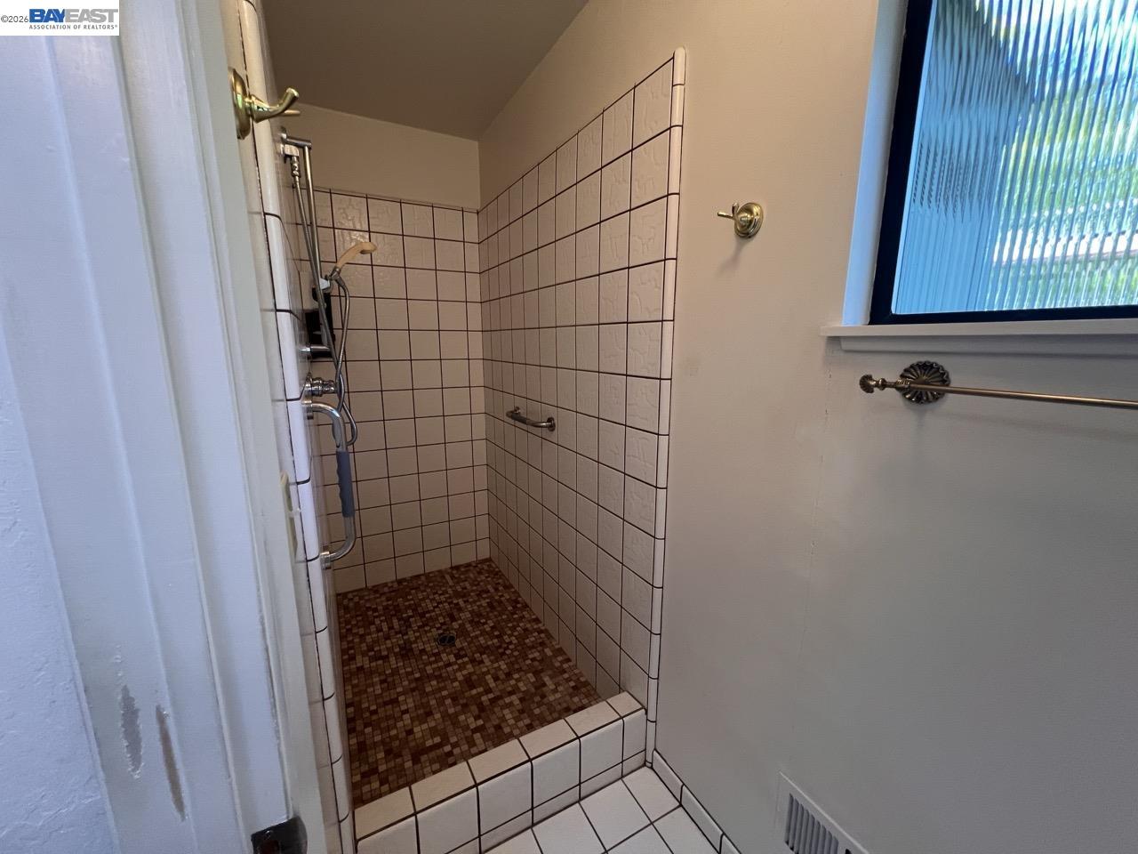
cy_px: 427
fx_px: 427
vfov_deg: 89.9
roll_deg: +0.3
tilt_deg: -10.5
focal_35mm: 13
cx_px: 569
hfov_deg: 106.2
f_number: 1.8
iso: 160
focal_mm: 1.57
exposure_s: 1/60
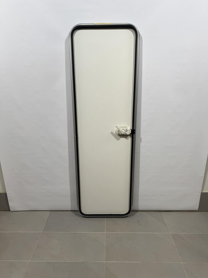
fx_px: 192
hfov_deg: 56.8
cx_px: 104
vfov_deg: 71.6
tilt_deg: -15.1
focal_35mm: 24
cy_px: 139
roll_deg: -0.6
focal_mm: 6.76
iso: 64
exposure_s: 1/220
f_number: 1.78
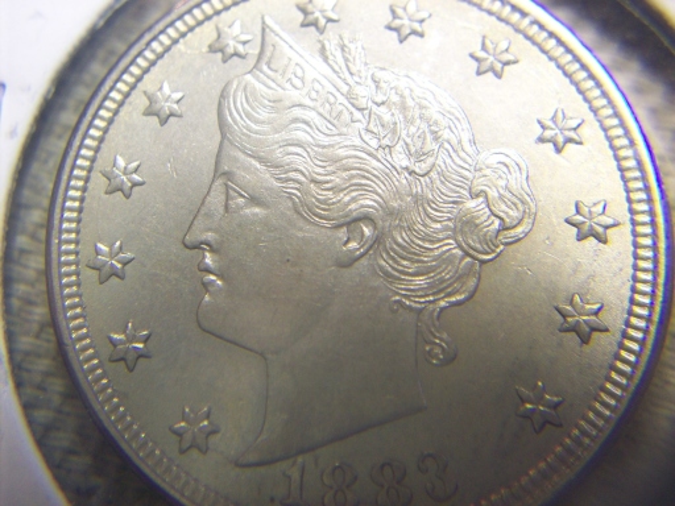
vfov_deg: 38.7
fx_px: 721
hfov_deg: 50.1
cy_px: 253
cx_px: 338
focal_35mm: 37
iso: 80
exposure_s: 1/8.82
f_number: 2.8
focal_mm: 6.2
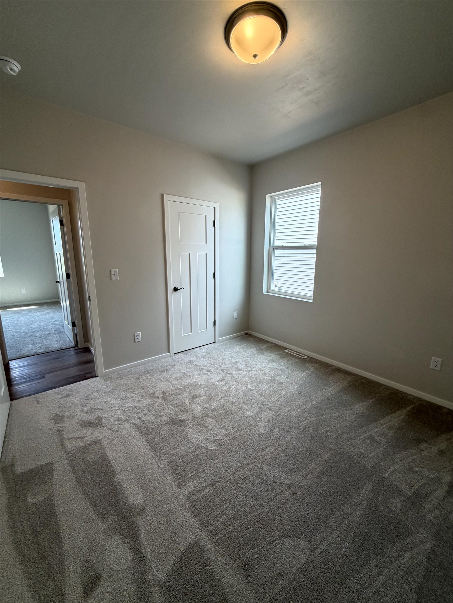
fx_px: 244
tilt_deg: -11.1
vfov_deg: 102.1
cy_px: 302
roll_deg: -1.5
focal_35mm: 14
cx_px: 226
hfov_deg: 85.7
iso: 100
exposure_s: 1/120
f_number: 2.2
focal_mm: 2.22
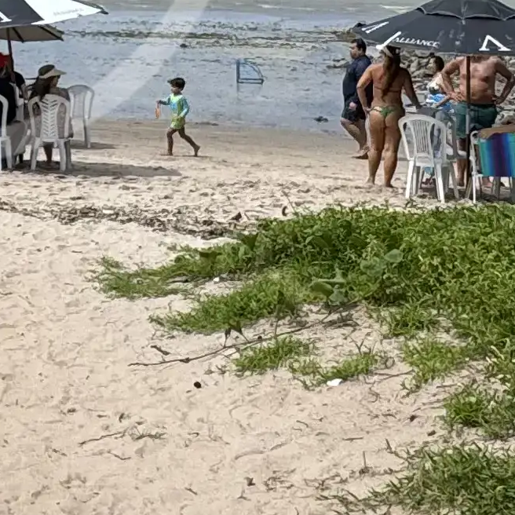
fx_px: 1279
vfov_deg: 20.8
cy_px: -145
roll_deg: -0.6
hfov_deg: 21.5
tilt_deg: +1.2
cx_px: -65
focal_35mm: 76
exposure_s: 1/2584
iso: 50
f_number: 2.2
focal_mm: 2.22
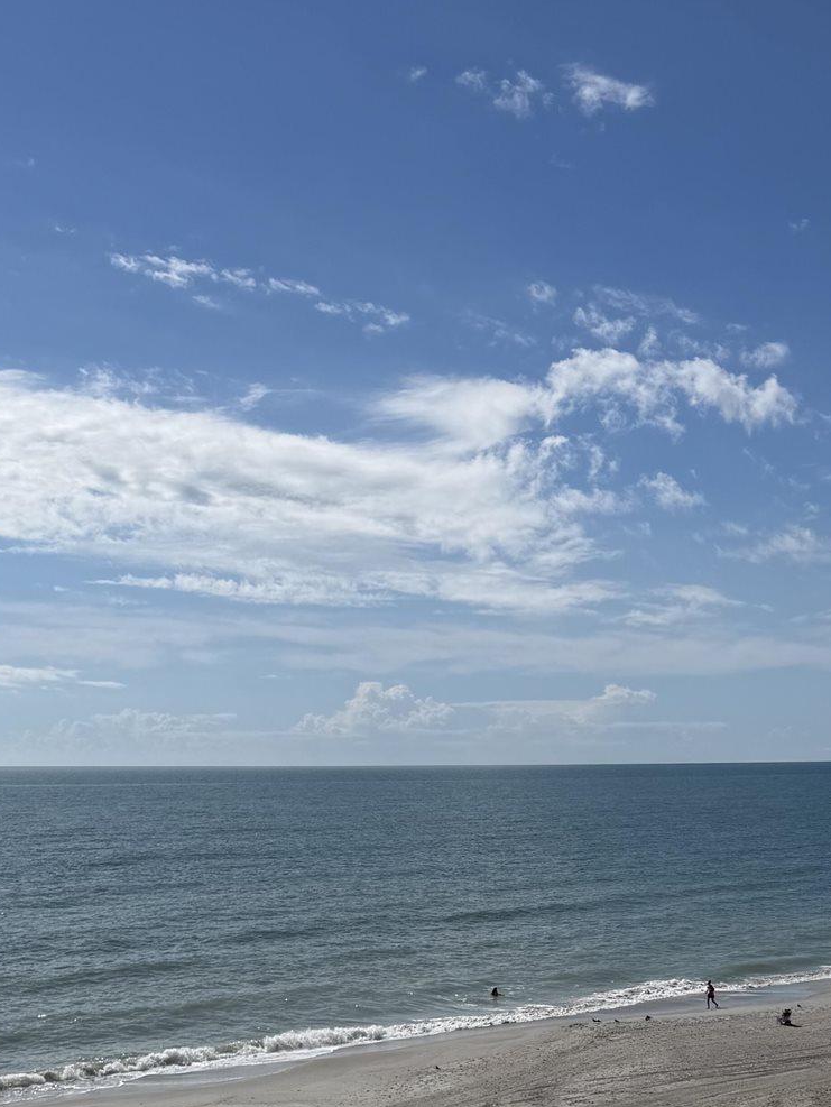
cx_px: 578
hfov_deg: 25.9
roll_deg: +0.9
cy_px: 1021
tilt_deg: -8.8
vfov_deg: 32.4
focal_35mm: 56
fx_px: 1791
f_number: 1.78
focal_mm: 6.76
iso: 80
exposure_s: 1/14286
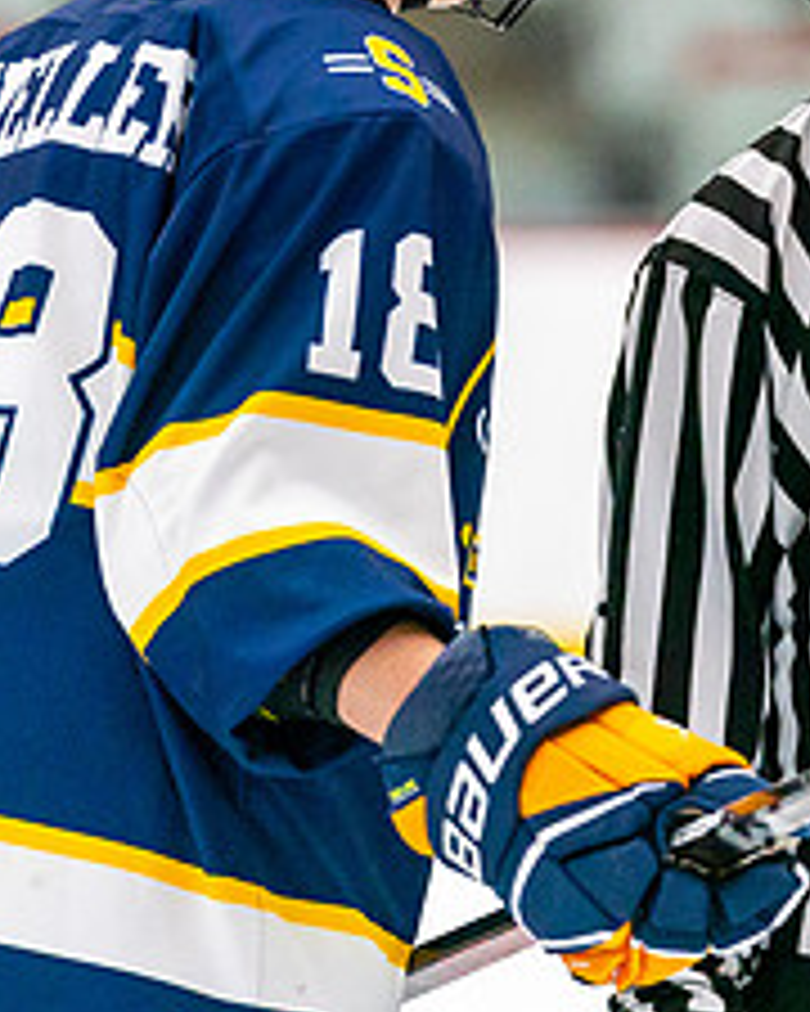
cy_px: 74
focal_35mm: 530
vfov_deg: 3.6
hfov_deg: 2.9
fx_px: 15882
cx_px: 617
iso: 3200
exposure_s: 1/1250
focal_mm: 179
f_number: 2.8
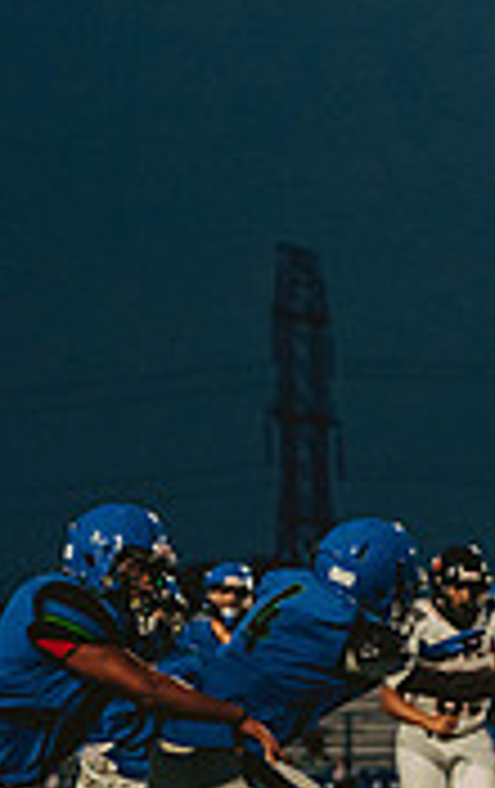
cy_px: 669
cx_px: 580
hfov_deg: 5.6
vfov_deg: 8.9
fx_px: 5073
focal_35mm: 236
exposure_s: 1/1250
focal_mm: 70
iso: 1600
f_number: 2.8
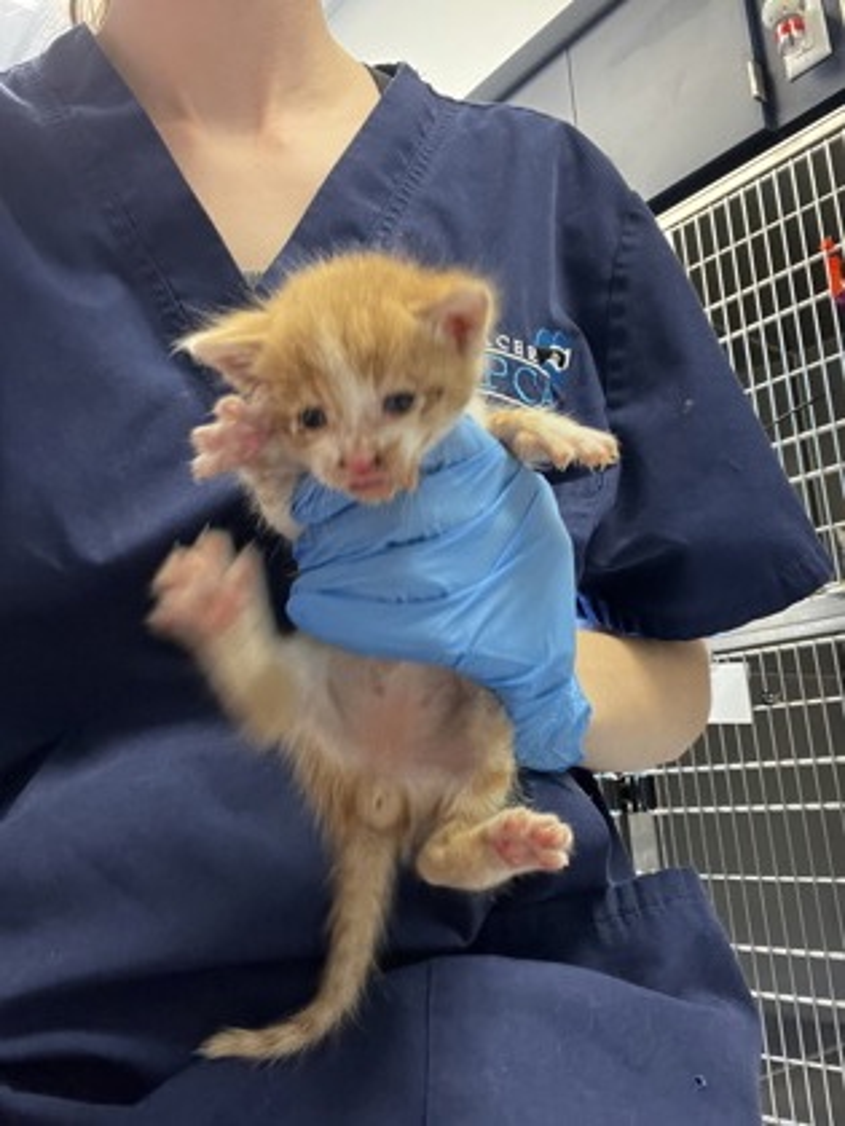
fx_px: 976
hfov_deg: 46.8
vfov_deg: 60.0
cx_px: 422
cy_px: 563
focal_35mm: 30
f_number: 2.2
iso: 400
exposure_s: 1/40
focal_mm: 2.71
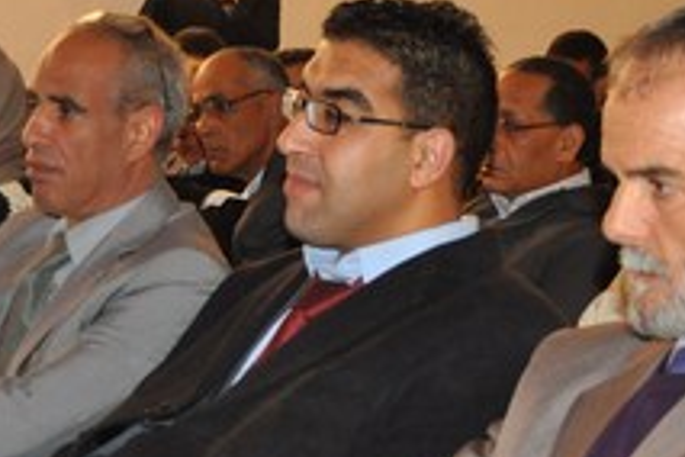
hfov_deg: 19.7
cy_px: 314
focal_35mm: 104
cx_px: 248
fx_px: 1969
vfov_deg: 13.2
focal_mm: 23
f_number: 3.8
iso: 800
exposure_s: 1/60
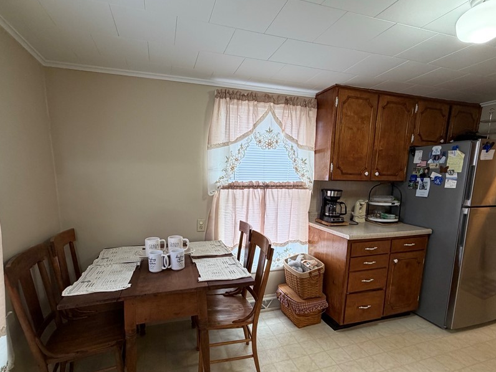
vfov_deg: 71.0
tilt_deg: -10.7
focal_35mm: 18
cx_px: 247
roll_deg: -1.0
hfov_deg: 87.8
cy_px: 221
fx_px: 258
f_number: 2.2
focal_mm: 2.22
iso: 250
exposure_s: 1/60
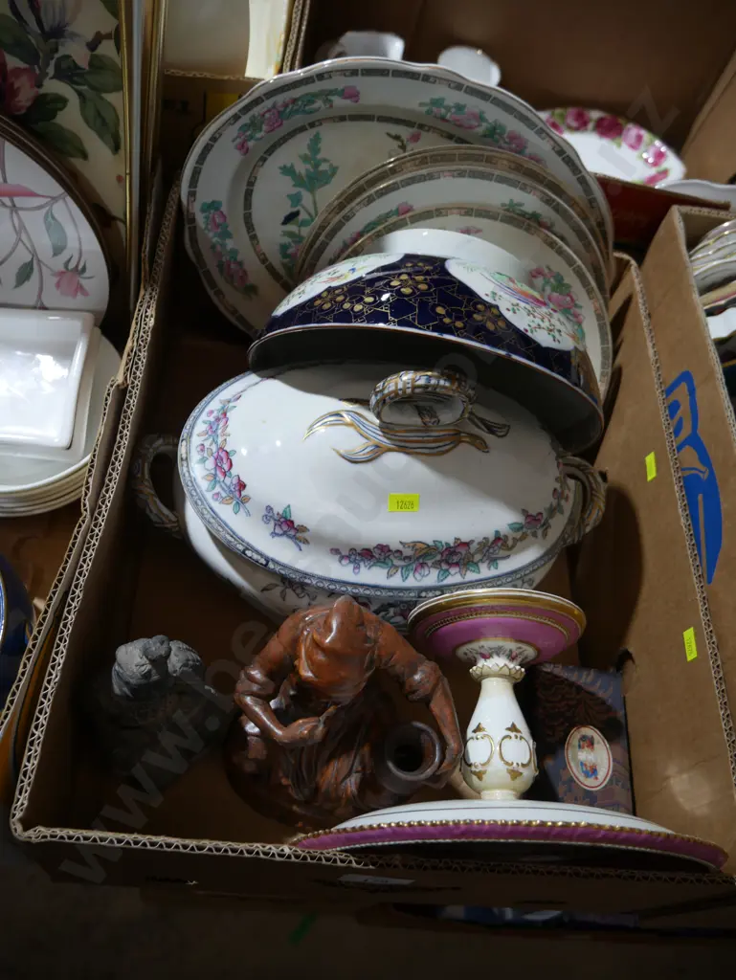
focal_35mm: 28
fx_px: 793
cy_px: 490
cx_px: 368
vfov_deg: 63.4
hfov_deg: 49.8
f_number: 3.5
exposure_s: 1/60
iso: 250
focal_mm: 14
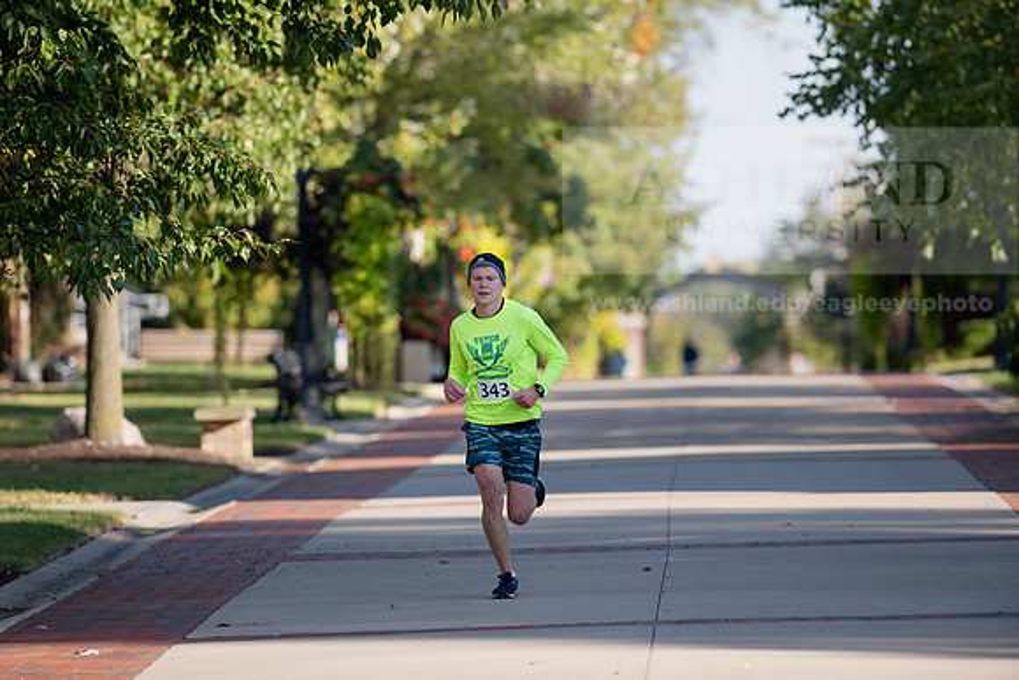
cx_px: 510
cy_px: 340
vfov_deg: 4.6
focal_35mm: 300
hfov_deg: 6.9
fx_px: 8493
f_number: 4
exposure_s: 1/640
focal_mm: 300
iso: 200
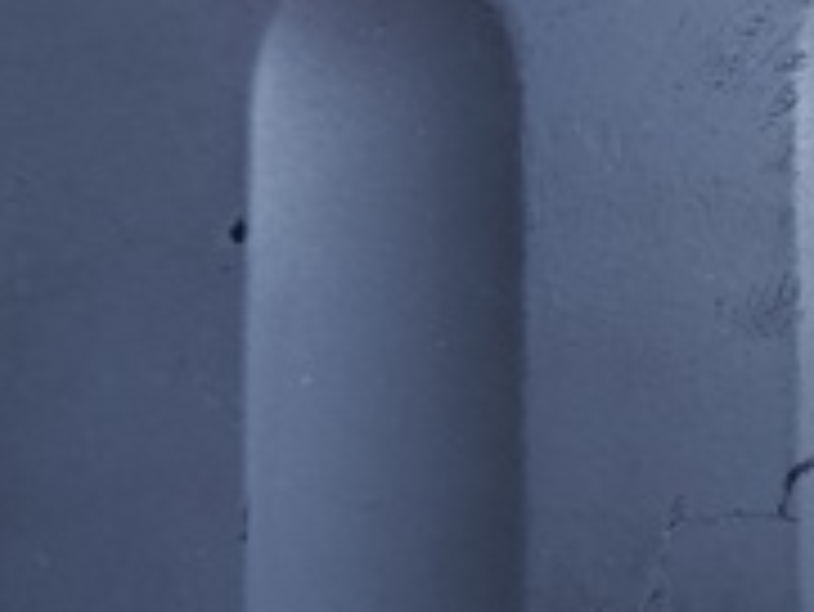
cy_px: 423
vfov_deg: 18.2
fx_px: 1906
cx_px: 888
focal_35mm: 81
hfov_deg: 22.8
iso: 1250
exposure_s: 1/33.3
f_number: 1.6
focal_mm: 6.14
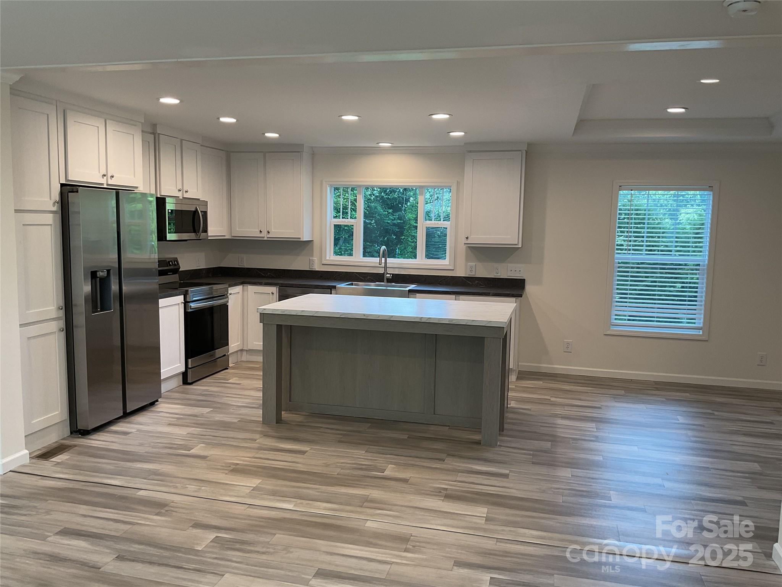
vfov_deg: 48.2
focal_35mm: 29
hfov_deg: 61.7
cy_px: 294
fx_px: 655
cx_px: 391
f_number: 1.8
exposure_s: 1/60
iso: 40
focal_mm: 3
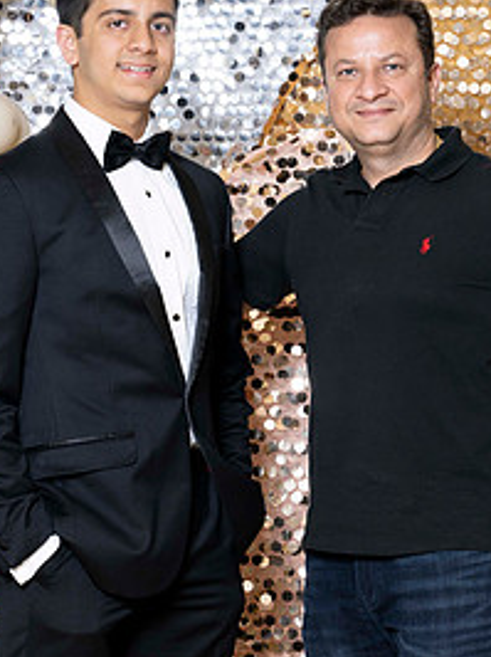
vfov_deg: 8.6
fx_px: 4376
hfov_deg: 6.4
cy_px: 298
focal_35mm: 231
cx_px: 303
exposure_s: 1/200
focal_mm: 110
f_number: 5.6
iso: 250
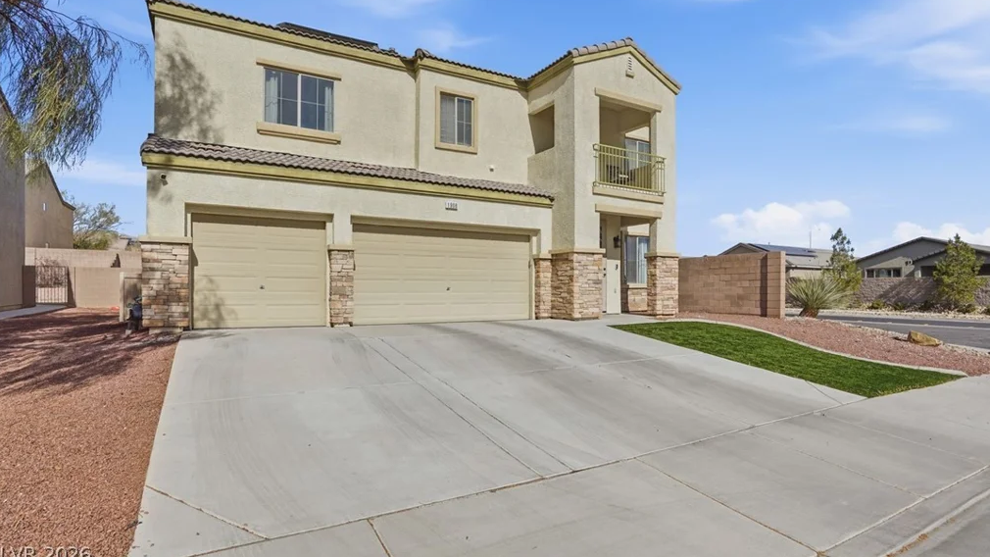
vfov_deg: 63.5
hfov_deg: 95.9
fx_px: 446
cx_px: 496
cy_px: 234
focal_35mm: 17
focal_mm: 16
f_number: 9
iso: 250
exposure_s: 1/6400
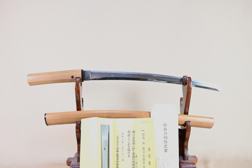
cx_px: 126
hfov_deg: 57.2
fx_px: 231
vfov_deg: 40.0
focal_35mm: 33
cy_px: 84
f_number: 3.5
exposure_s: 1/1.6
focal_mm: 22
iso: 100
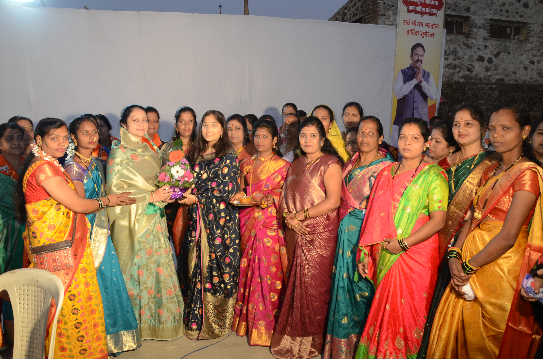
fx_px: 406
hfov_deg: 67.5
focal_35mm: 27
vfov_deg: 47.7
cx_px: 272
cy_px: 180
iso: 640
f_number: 5.6
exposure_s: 1/60
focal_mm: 18
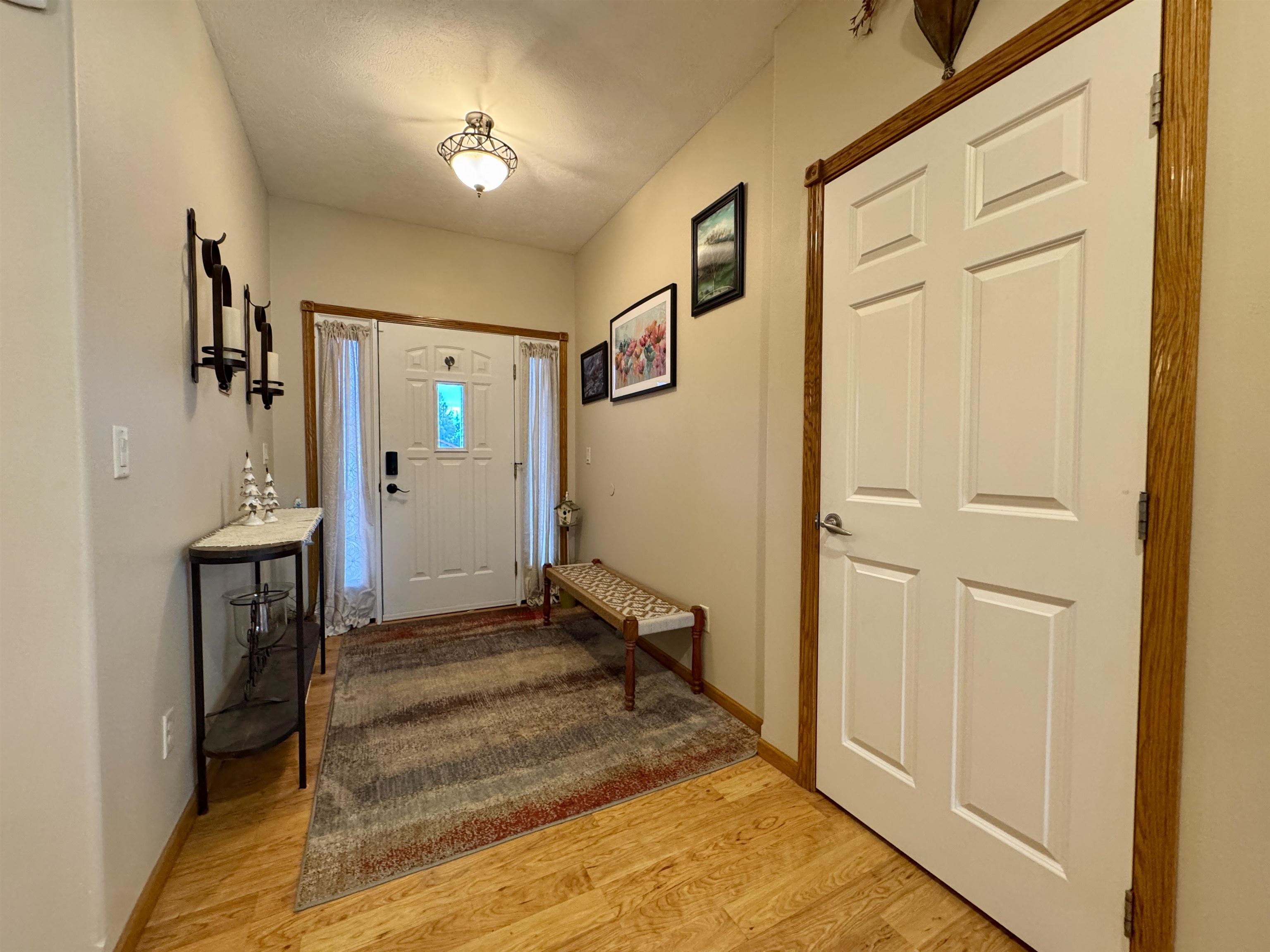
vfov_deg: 85.7
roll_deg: -0.7
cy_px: 476
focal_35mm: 14
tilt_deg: -2.4
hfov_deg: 102.1
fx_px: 514
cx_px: 635
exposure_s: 1/60
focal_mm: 2.22
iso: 400
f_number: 2.2
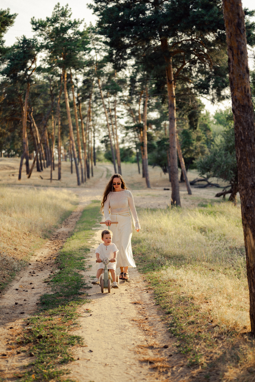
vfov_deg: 39.6
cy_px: 191
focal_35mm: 50
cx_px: 128
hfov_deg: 27.0
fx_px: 531
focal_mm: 50
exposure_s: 1/800
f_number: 1.8
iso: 100
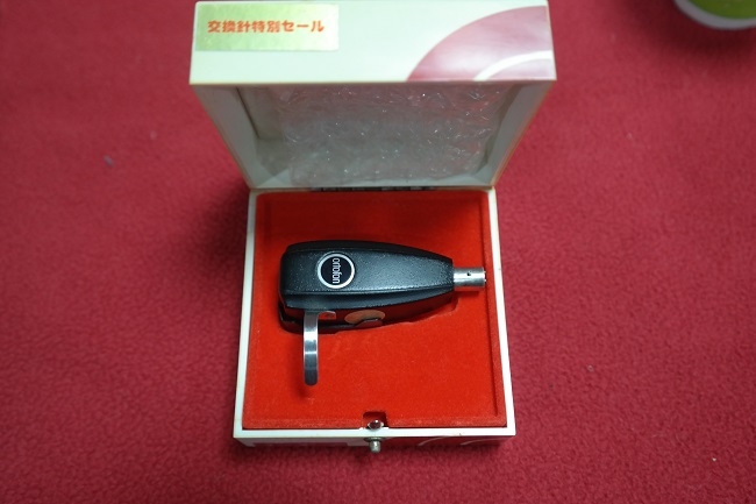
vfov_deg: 39.9
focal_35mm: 33
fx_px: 693
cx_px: 378
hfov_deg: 57.2
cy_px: 252
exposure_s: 1/40
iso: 400
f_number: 4
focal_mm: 22
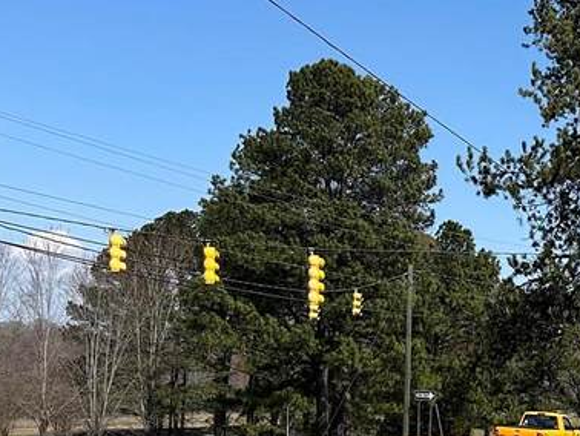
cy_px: 441
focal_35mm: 88
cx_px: 648
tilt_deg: +0.6
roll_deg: -1.9
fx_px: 1475
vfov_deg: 16.4
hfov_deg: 21.1
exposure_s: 1/4274
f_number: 1.5
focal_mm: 5.7
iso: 50
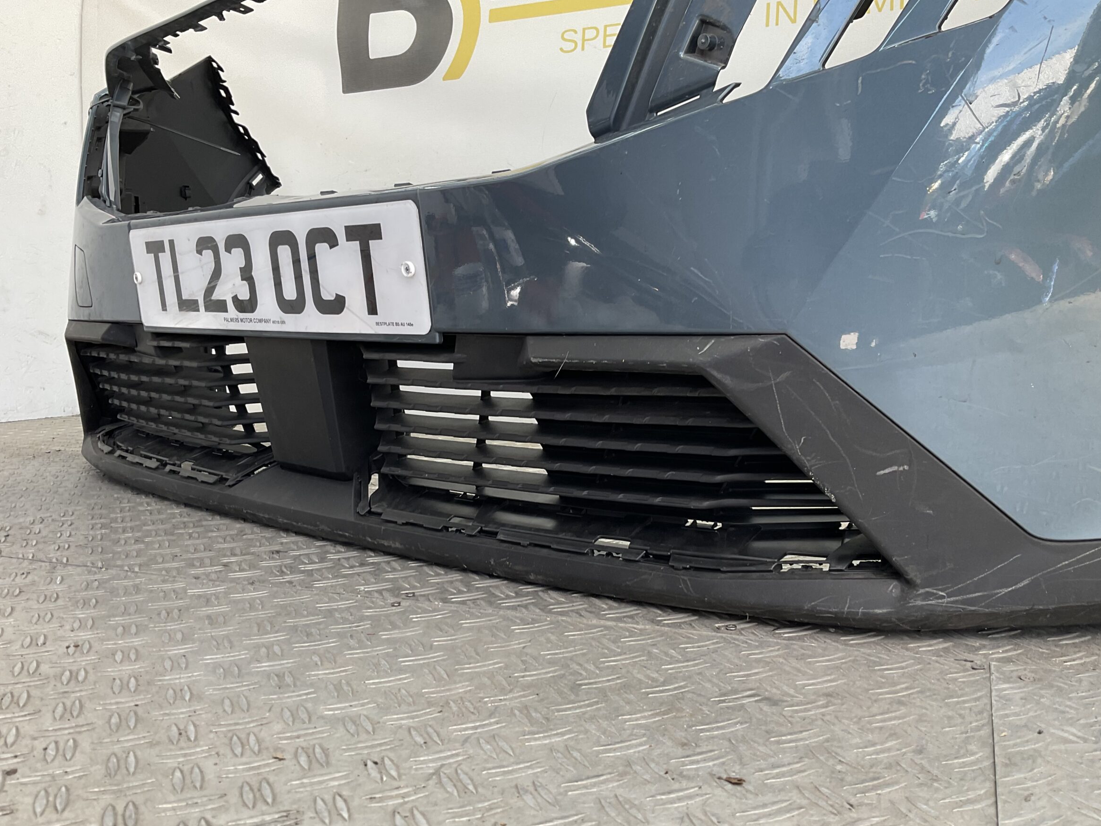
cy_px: 433
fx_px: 1018
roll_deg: -0.9
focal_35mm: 32
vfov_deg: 44.1
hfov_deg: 56.8
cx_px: 560
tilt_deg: -6.6
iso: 25
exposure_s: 1/100
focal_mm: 3
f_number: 1.8
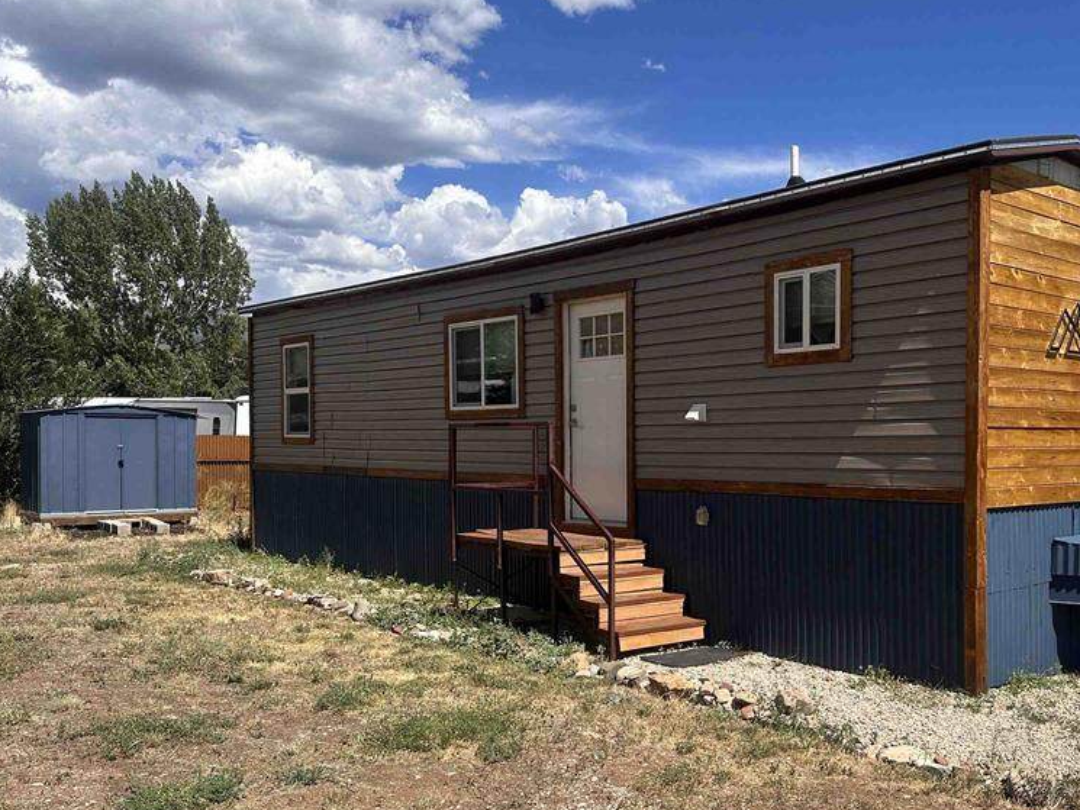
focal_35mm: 33
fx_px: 1030
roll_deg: -0.6
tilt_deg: -1.9
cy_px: 480
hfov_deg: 54.8
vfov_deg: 42.8
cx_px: 664
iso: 80
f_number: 1.78
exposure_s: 1/4348
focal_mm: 6.86
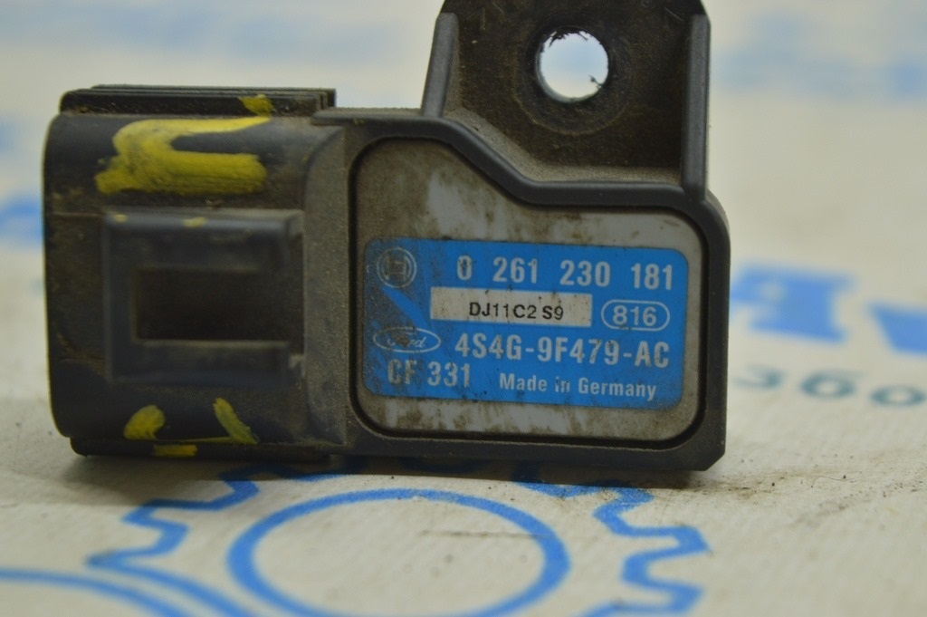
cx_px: 464
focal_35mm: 82
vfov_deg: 16.5
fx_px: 2123
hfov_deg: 24.6
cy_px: 308
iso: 400
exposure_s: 1/20
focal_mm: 55
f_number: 5.6
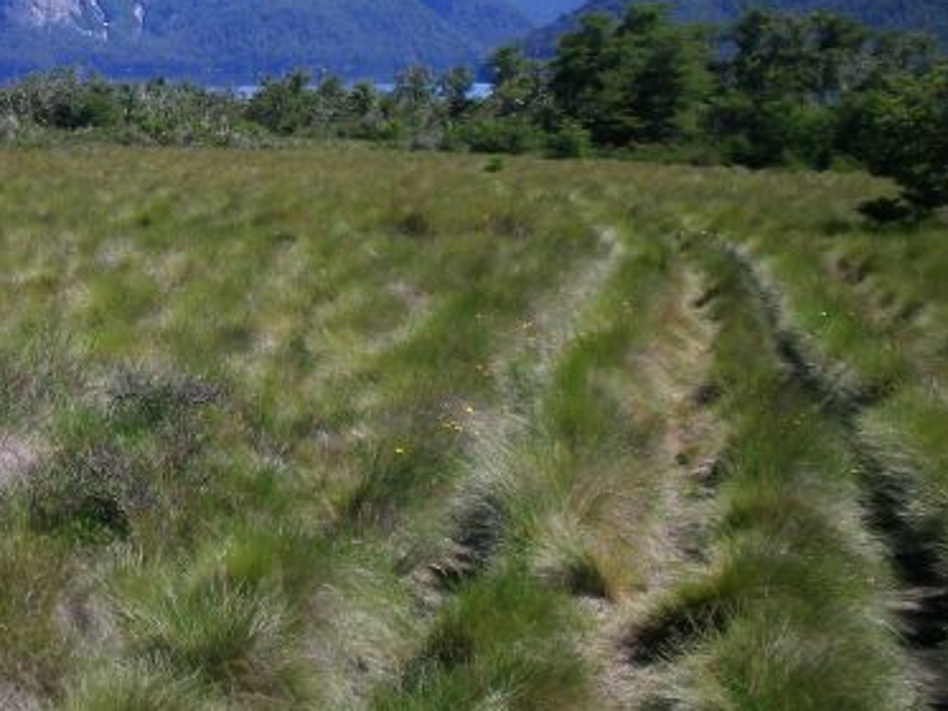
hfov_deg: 19.7
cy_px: 102
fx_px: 2685
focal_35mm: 98
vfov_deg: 15.0
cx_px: 126
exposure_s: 1/800
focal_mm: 9.3
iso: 64
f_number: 3.9
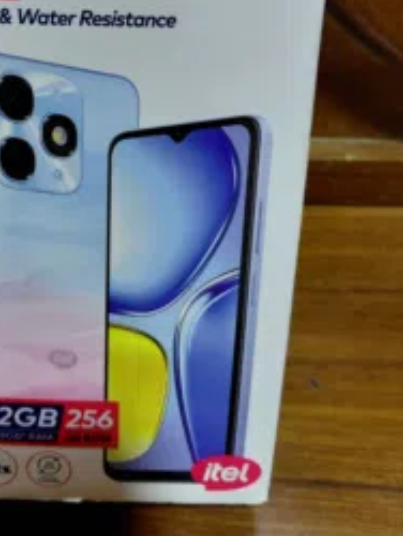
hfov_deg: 35.5
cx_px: 118
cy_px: 150
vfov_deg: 45.5
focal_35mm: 40
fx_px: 620
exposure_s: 1/60
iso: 250
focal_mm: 4.69
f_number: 1.8
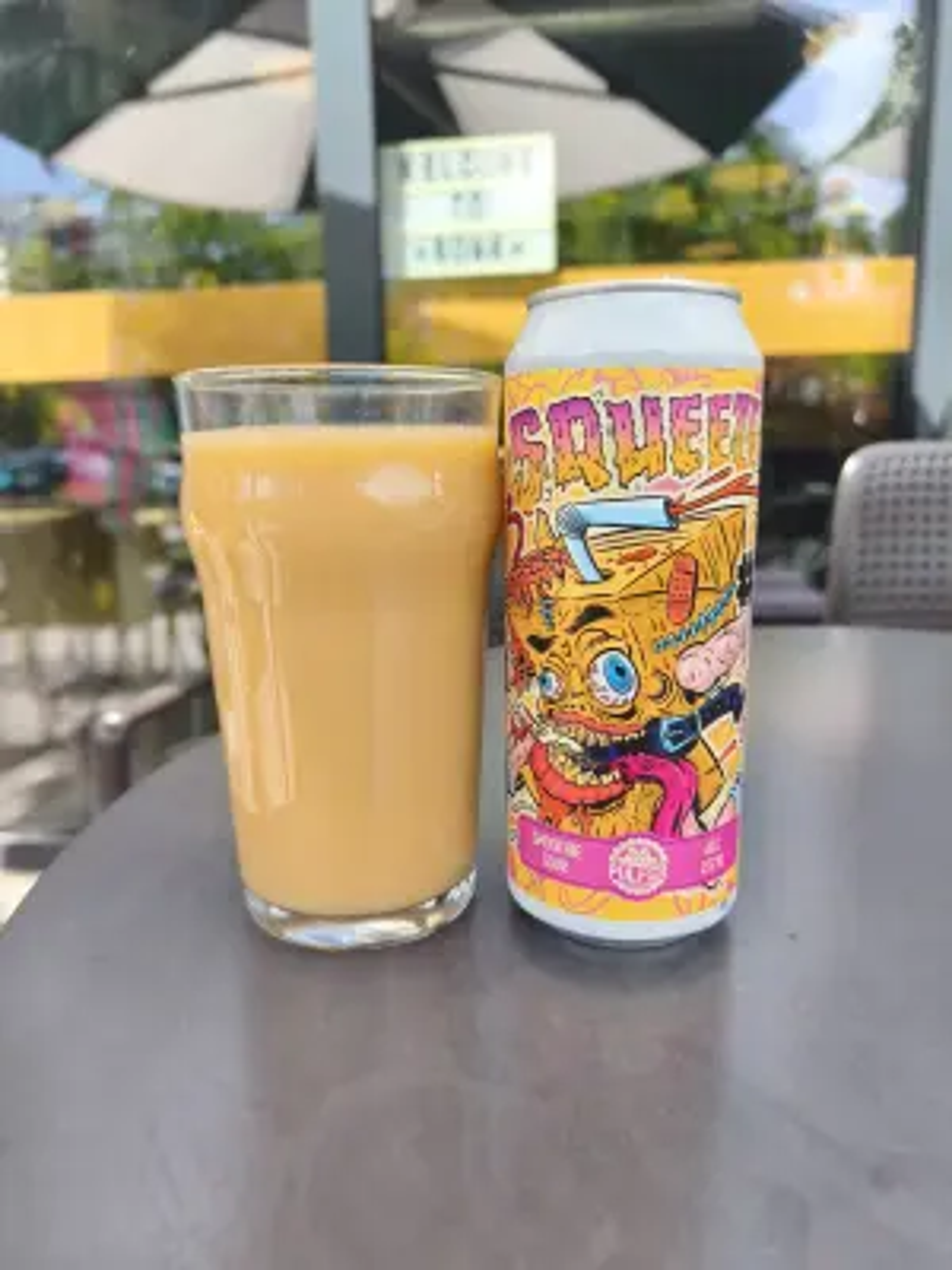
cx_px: 476
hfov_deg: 58.9
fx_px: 843
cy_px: 635
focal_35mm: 23
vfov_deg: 73.9
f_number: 1.7
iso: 50
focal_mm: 6.06
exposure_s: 1/161
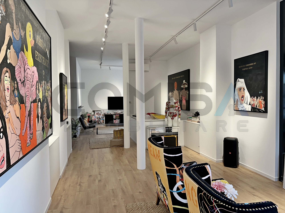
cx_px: 142
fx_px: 198
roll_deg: +0.6
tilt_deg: -0.2
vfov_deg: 56.8
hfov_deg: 71.6
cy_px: 106
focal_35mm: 24
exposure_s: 1/100
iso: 100
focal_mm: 6.86
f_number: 1.78
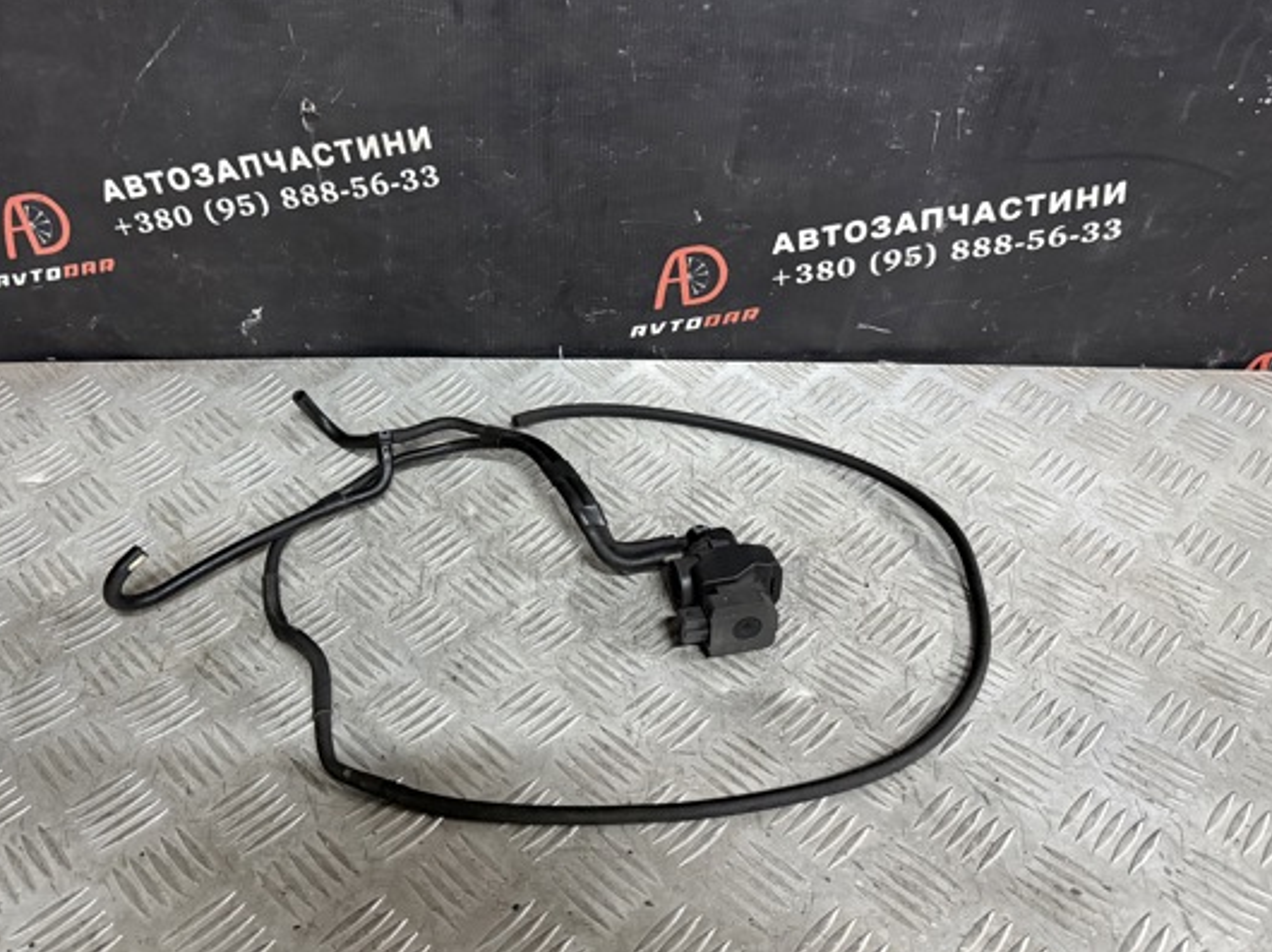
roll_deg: -0.3
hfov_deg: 61.2
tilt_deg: -32.3
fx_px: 1065
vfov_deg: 48.2
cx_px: 521
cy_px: 446
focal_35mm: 29
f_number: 1.78
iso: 800
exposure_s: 1/54
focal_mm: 6.76
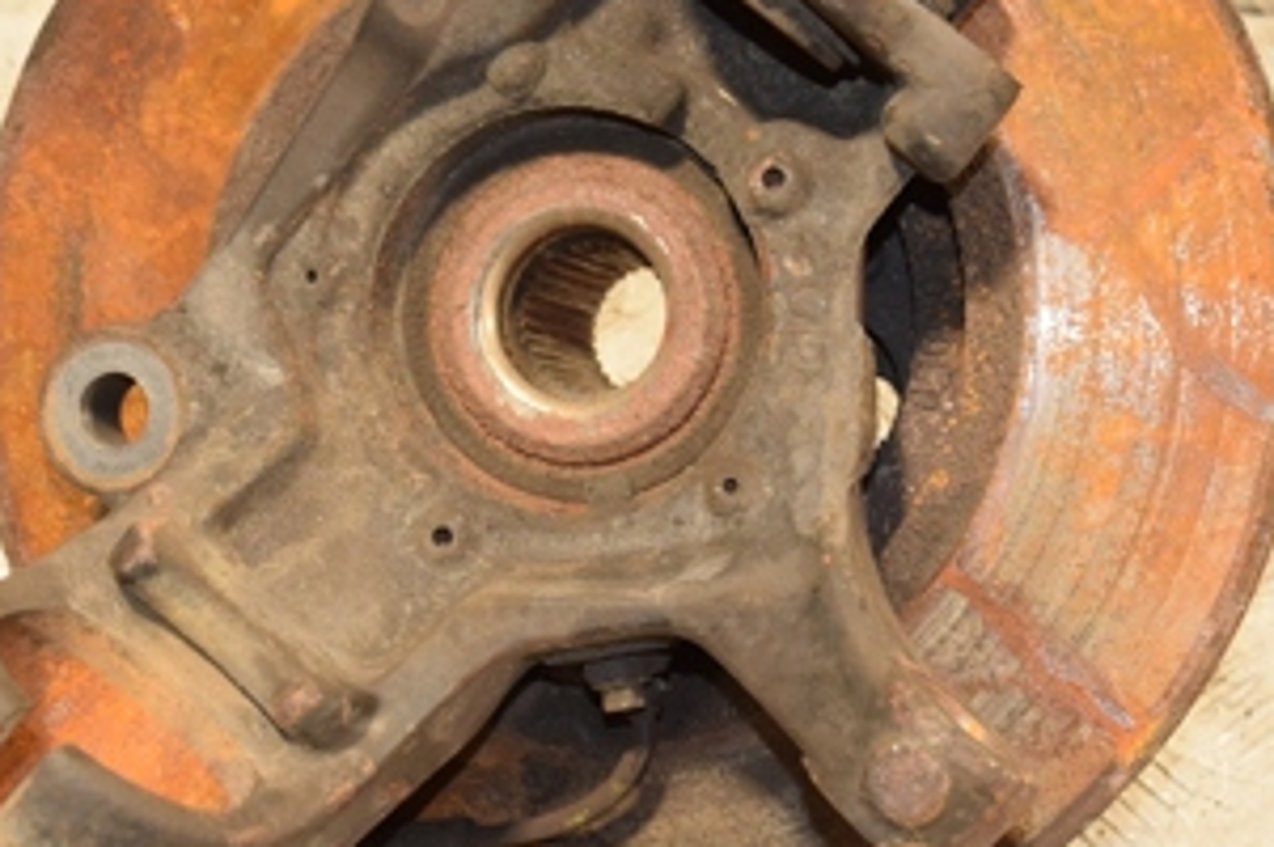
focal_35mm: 83
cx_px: 597
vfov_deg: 16.4
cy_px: 373
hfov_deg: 24.5
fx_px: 2934
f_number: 5
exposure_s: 1/200
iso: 800
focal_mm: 26
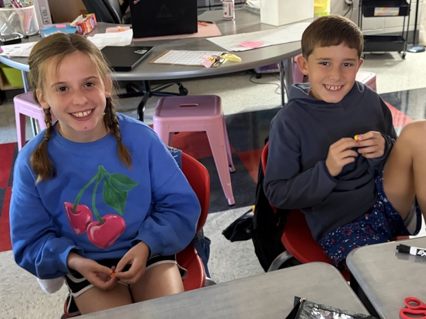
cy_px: 179
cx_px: 279
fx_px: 529
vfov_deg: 33.5
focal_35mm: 43
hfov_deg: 43.3
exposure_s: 1/30
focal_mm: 5.96
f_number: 1.6
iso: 640
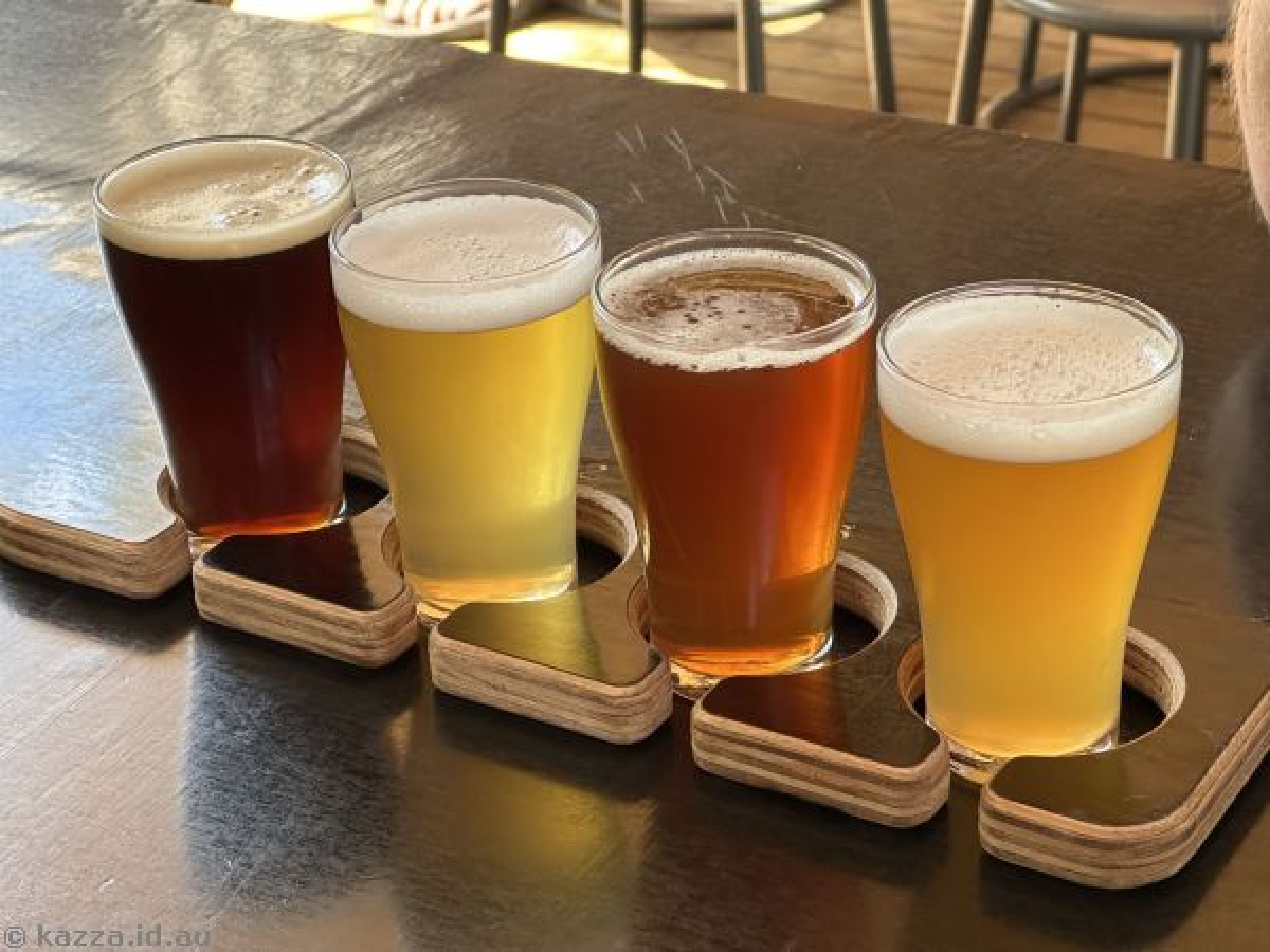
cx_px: 635
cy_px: 476
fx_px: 2825
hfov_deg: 25.3
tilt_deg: -27.6
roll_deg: +2.2
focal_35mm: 77
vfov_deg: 19.1
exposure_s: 1/99
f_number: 2.8
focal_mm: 9
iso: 250
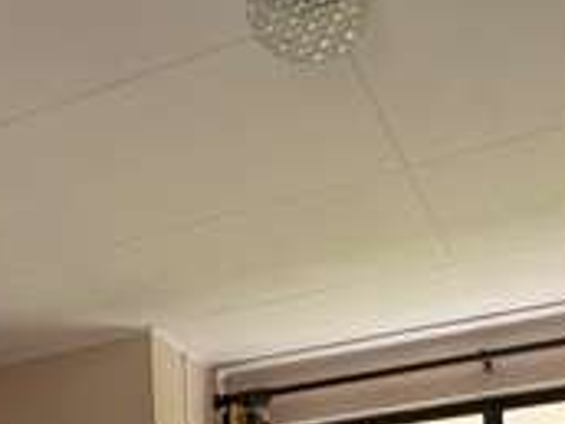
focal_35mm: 52
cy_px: 710
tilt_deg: -1.3
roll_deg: +1.6
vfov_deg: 21.3
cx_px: 325
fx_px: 849
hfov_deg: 36.7
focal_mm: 2.22
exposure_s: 1/99
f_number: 2.2
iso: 40
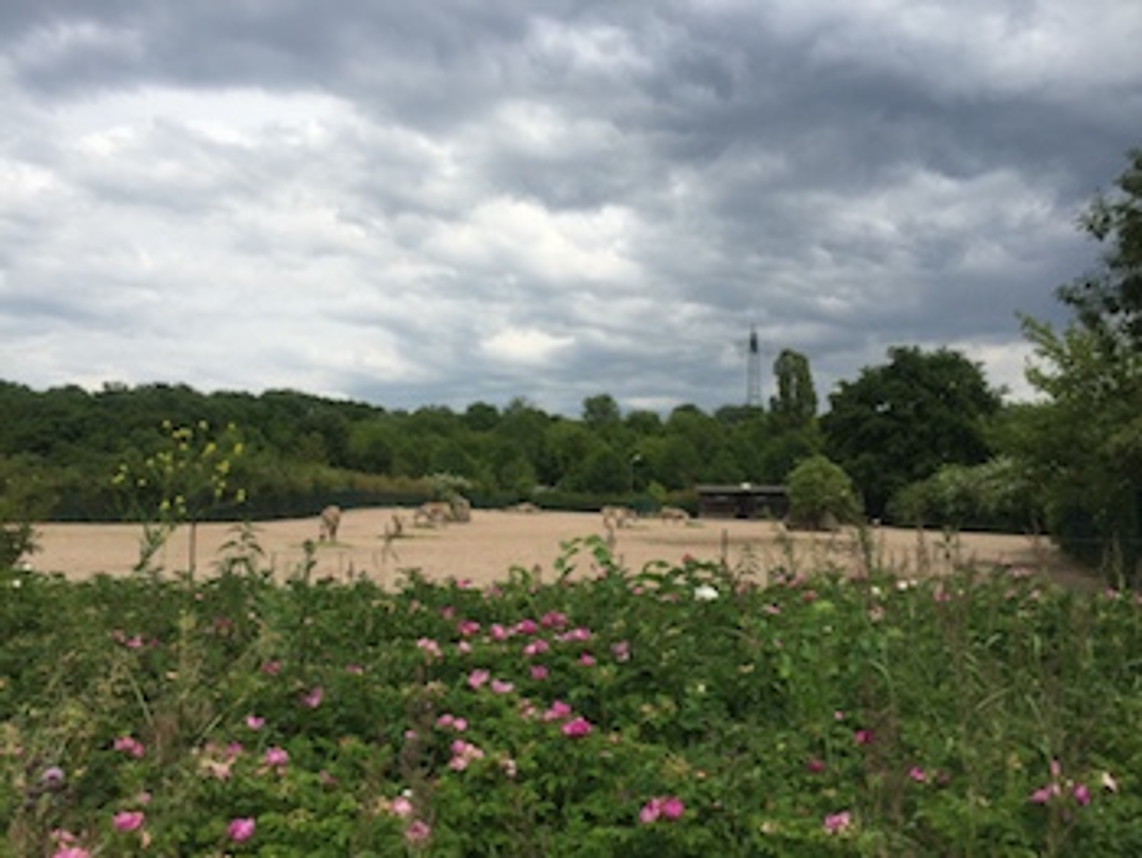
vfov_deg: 48.3
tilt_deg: +4.5
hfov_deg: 61.6
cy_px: 429
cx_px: 571
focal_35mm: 29
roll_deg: -1.6
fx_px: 957
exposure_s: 1/2326
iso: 32
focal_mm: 4.15
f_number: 2.2
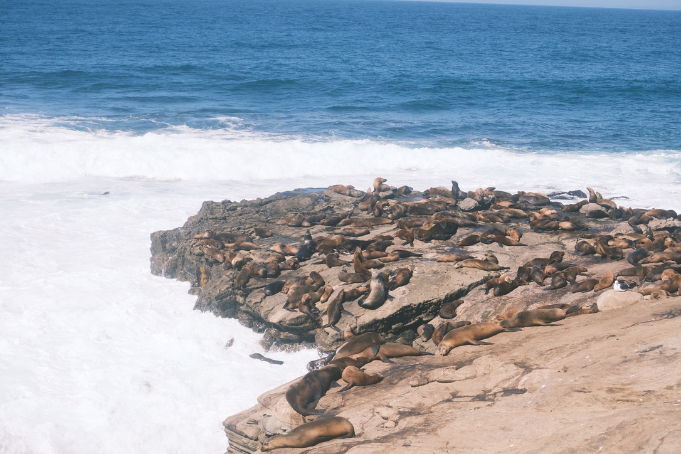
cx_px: 340
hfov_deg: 29.7
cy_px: 227
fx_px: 1286
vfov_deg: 20.0
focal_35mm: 68
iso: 320
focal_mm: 45
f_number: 6.4
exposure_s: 1/1000
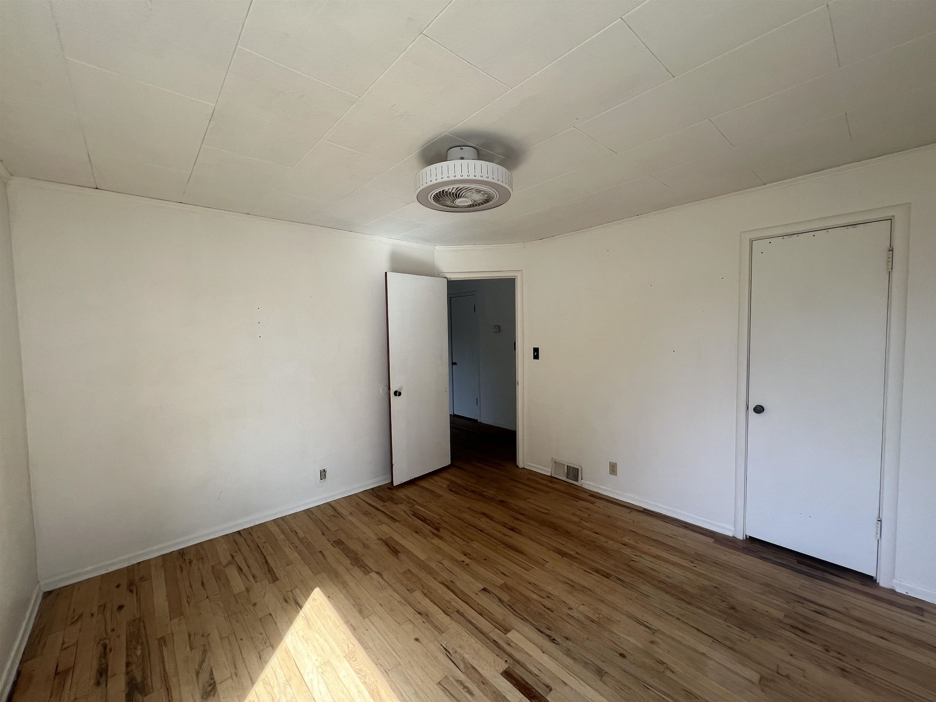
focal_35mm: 13
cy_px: 351
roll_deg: +1.2
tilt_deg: -3.6
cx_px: 468
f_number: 1.8
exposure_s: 1/113
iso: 32
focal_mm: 1.57
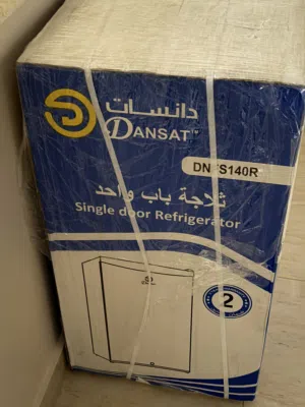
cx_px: 152
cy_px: 204
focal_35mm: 48
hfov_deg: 30.3
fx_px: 564
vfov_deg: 39.7
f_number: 1.78
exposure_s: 1/5
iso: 800
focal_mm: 6.76
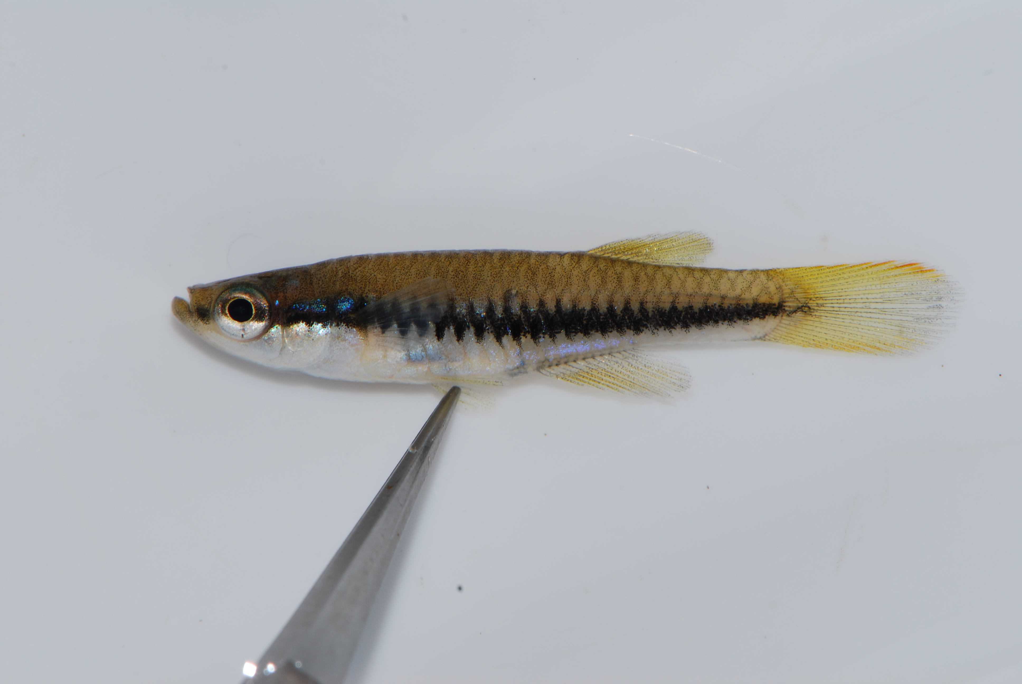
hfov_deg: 13.0
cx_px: 511
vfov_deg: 8.7
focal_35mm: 158
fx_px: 4477
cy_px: 342
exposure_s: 1/200
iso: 100
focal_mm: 105
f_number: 18
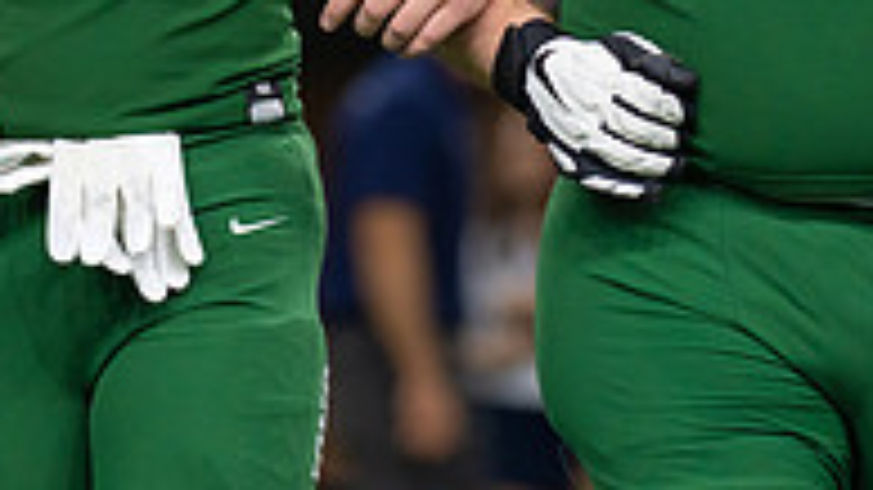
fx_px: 10599
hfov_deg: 4.7
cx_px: 261
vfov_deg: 2.6
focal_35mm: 458
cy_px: -413
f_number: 1.8
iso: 1000
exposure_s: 1/1000
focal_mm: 135
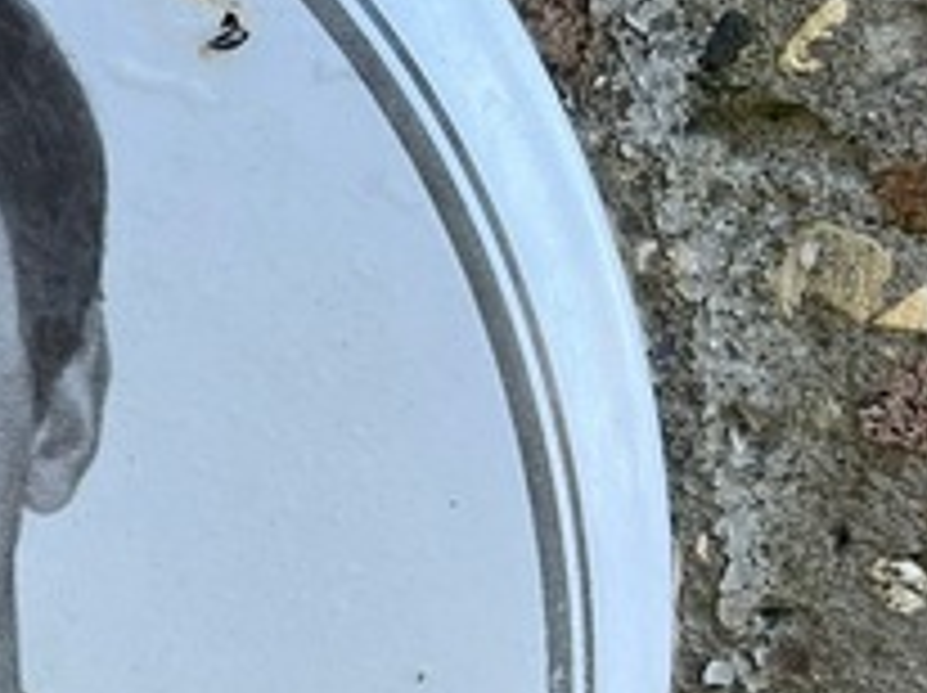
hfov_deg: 18.1
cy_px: 472
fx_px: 2702
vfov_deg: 14.6
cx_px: -306
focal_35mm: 101
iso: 40
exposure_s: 1/171
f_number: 1.5
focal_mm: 5.7
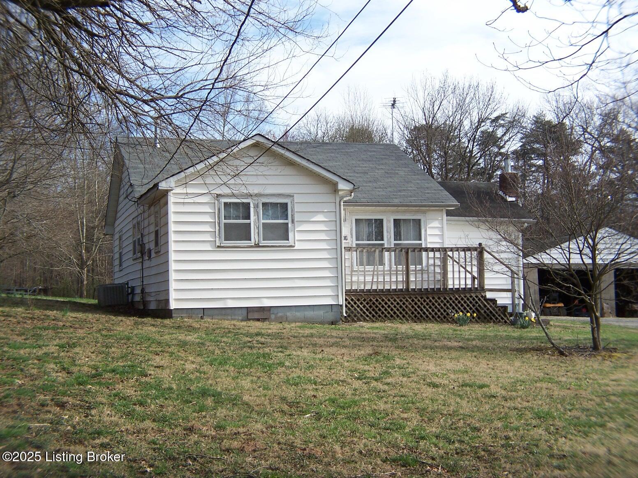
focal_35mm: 75
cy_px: 239
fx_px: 1382
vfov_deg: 19.6
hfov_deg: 26.0
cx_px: 319
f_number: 3.2
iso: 80
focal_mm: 12.4
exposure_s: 1/750
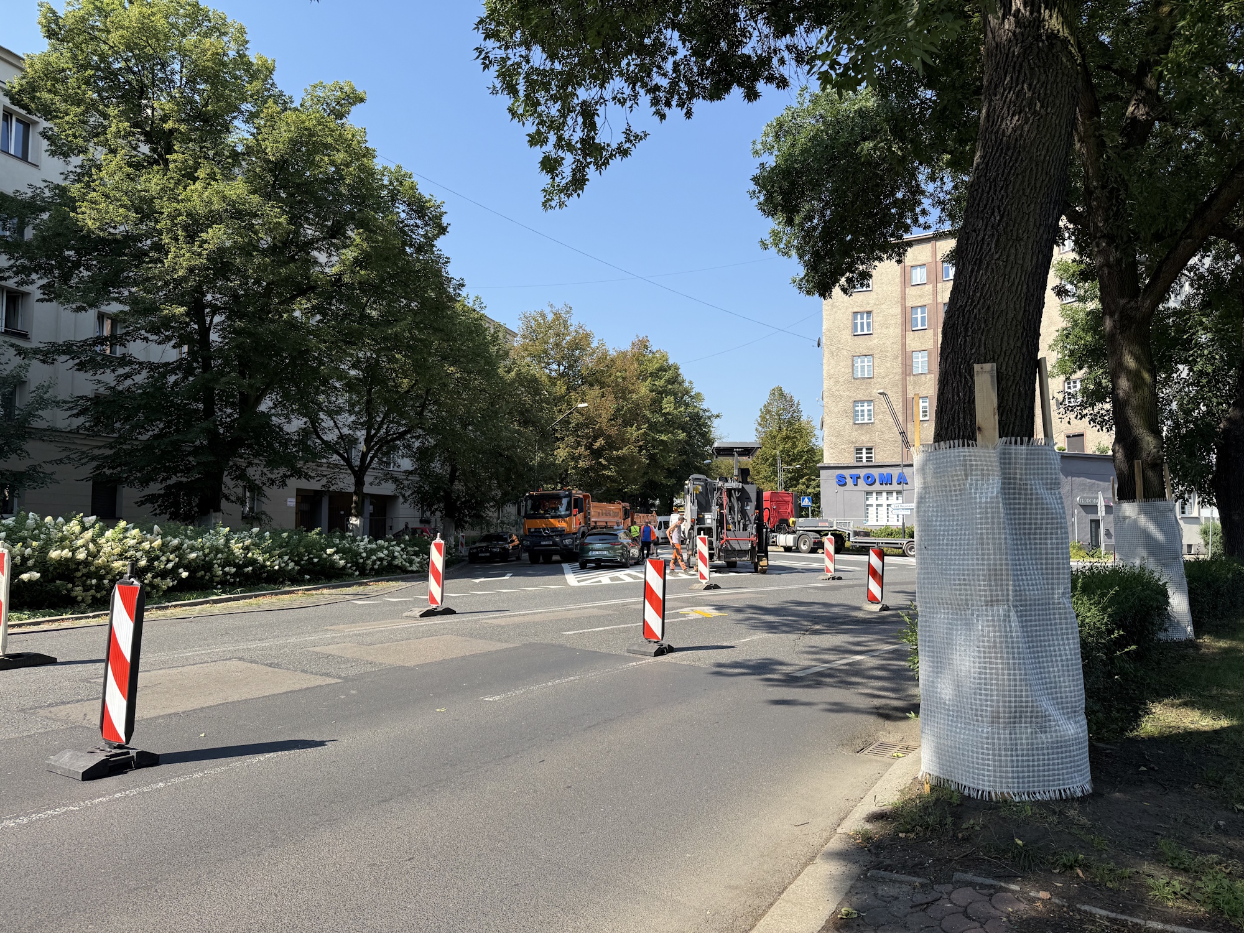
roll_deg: +0.5
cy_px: 466
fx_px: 862
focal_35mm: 24
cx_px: 622
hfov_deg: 71.6
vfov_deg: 56.8
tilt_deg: +4.6
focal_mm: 6.76
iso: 80
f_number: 1.78
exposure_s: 1/2370
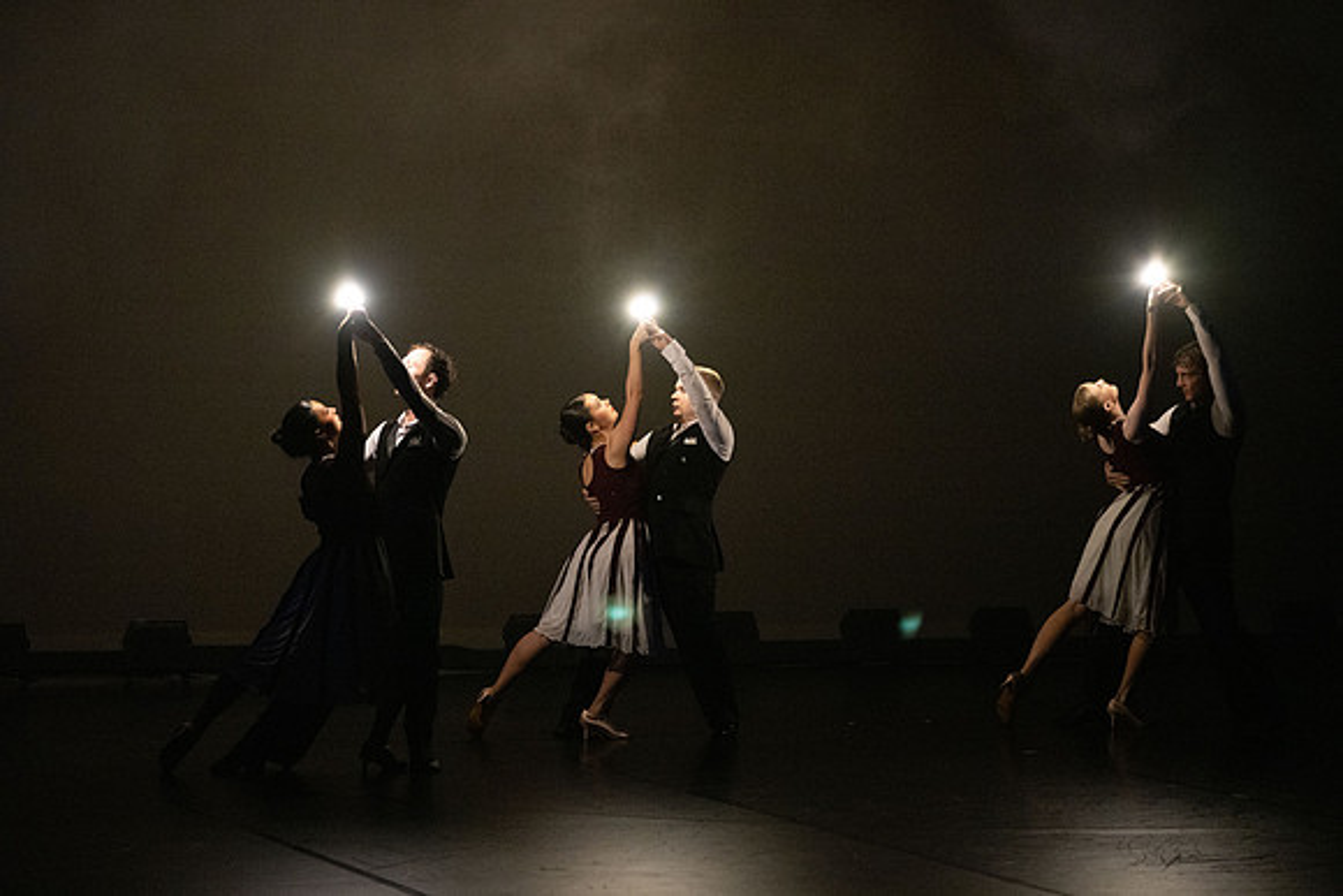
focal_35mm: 123
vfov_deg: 11.1
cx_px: 626
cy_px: 466
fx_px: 4590
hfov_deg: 16.6
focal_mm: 115
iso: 10000
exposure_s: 1/60
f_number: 2.8
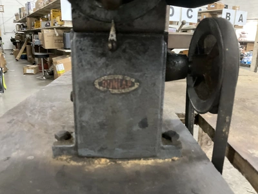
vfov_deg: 48.2
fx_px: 216
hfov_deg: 61.7
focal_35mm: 29
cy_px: 97
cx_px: 129
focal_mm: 3
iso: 500
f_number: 1.8
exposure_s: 1/30
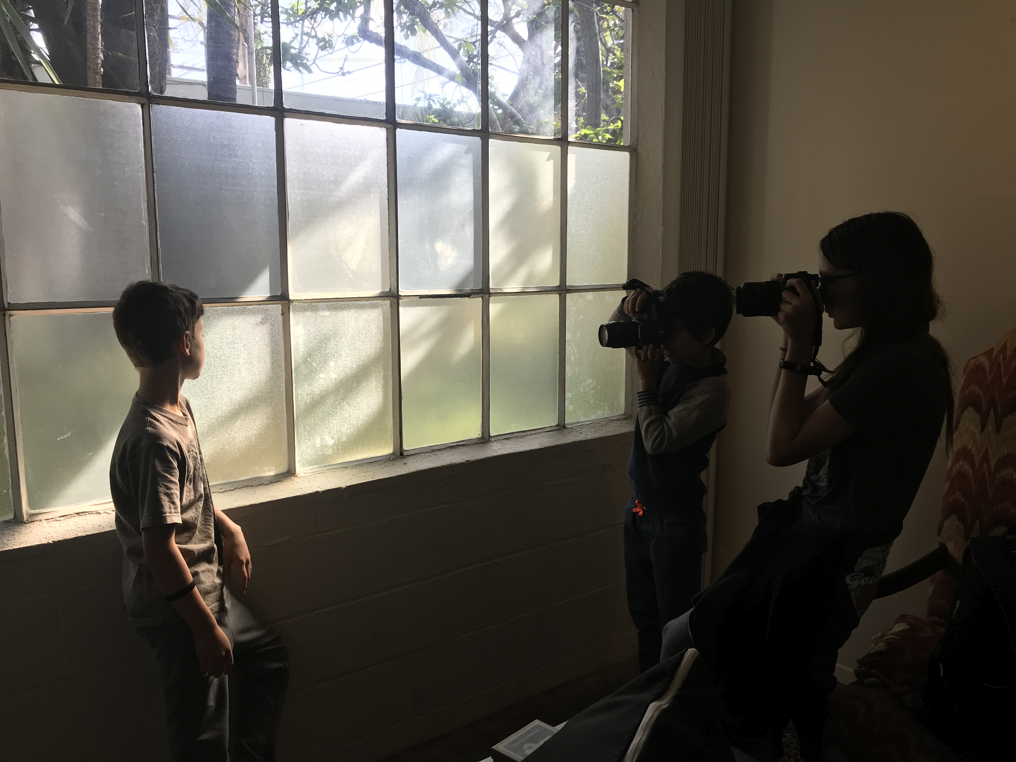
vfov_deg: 49.7
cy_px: 381
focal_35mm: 28
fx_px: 822
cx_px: 508
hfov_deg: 63.4
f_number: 1.8
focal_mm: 3.99
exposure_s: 1/130
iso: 20
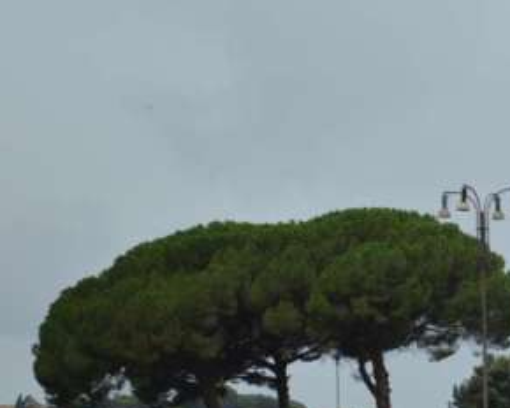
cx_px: 533
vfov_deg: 8.5
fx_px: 2732
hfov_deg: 10.6
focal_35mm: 181
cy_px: 311
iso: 220
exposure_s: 1/80
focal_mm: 70
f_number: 2.8
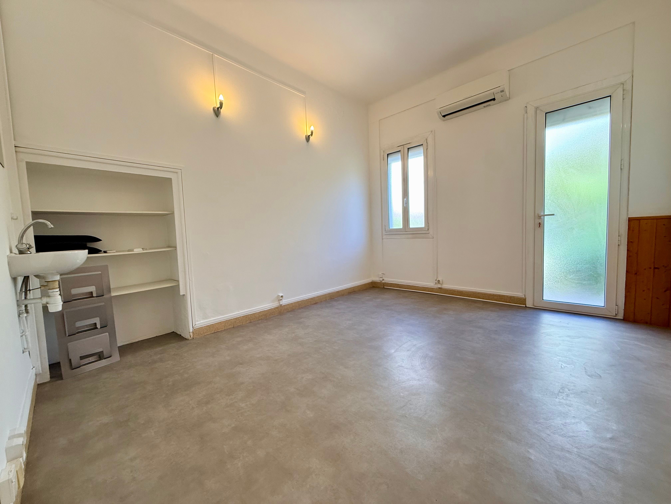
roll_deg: +2.0
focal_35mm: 14
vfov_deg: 85.7
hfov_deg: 102.1
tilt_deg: -4.5
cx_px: 336
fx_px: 271
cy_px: 252
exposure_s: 1/100
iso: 100
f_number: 2.2
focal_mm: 2.22
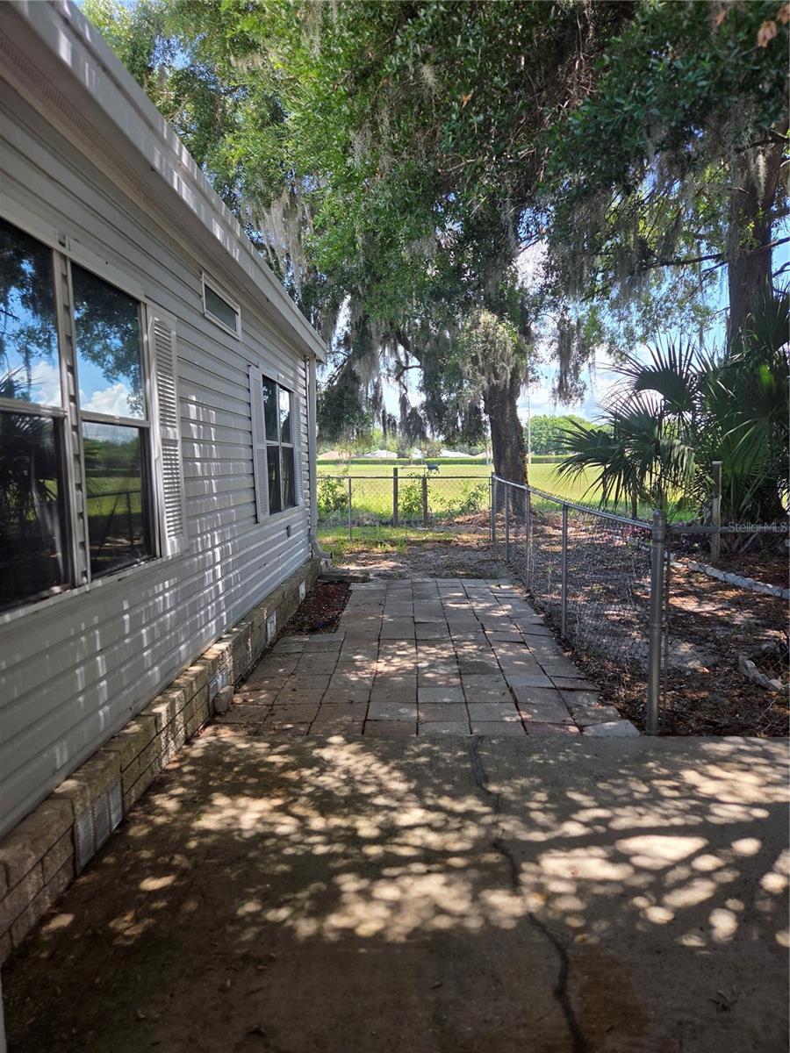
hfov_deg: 58.9
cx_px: 395
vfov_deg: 73.9
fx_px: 700
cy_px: 526
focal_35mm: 23
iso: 80
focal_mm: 5.4
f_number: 1.8
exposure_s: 1/1027
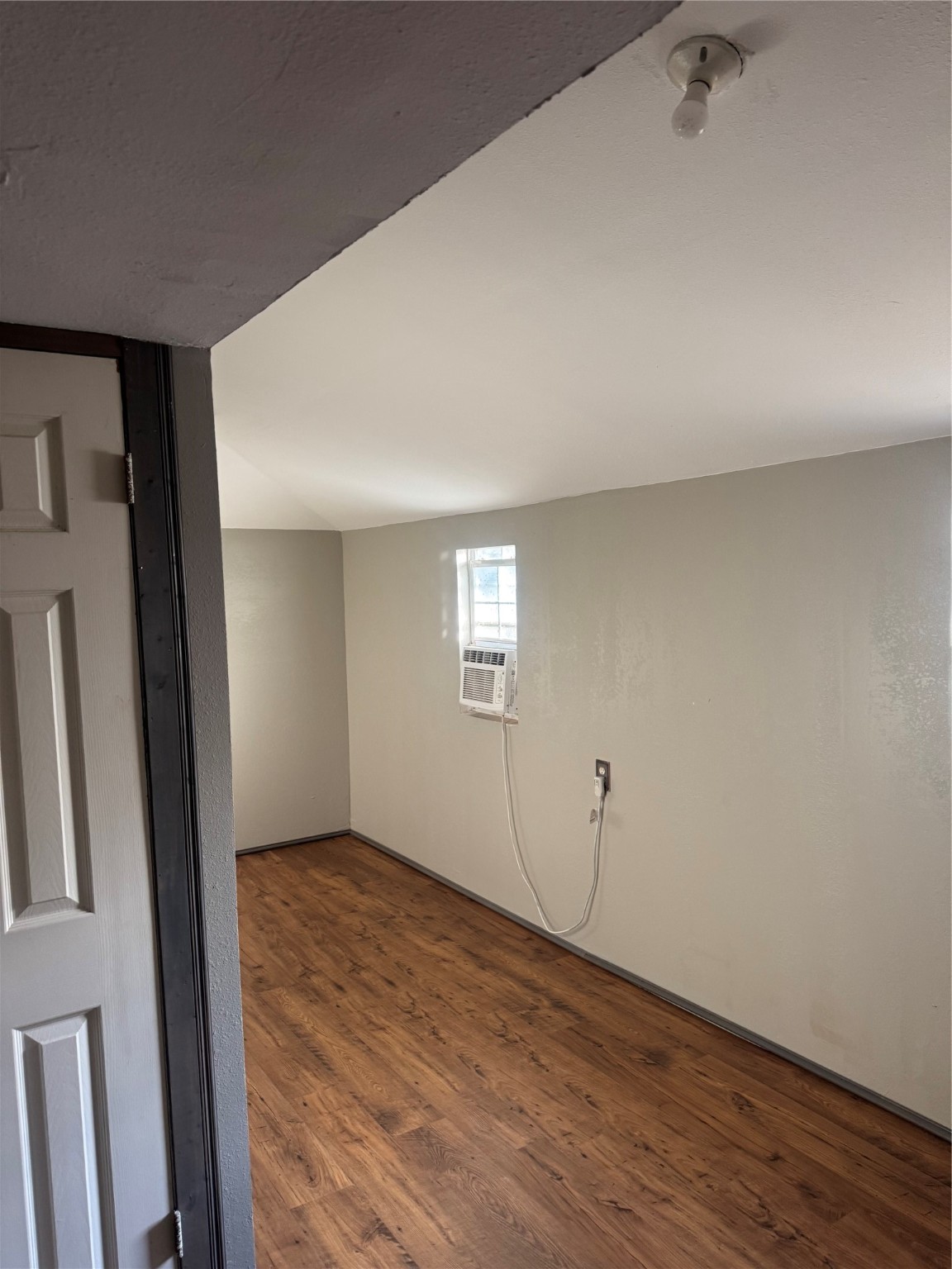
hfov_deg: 56.8
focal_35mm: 24
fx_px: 880
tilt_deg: -3.9
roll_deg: +0.8
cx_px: 476
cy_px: 634
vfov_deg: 71.6
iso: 200
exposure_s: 1/82
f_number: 1.78
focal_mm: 6.76
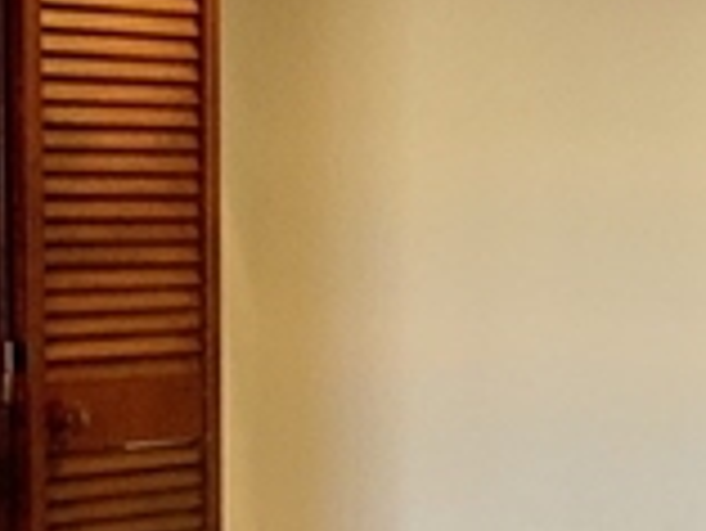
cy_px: 504
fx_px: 3858
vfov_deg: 7.8
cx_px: 823
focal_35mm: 189
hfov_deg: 10.3
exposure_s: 1/60
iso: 125
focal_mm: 3
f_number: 1.8
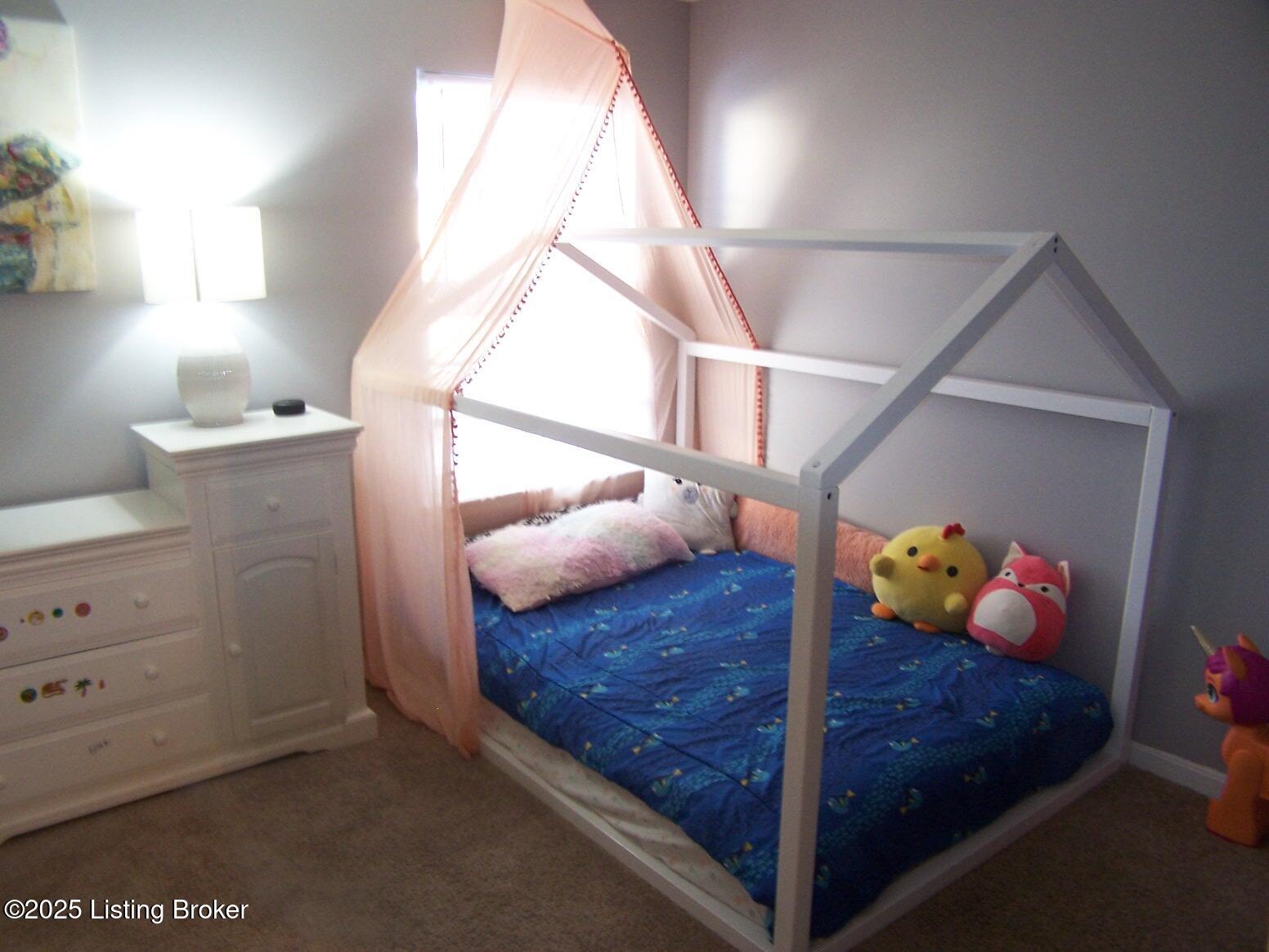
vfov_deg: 37.7
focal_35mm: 38
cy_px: 476
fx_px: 1393
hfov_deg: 49.0
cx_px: 634
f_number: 2.8
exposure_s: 1/10
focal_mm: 6.3
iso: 140
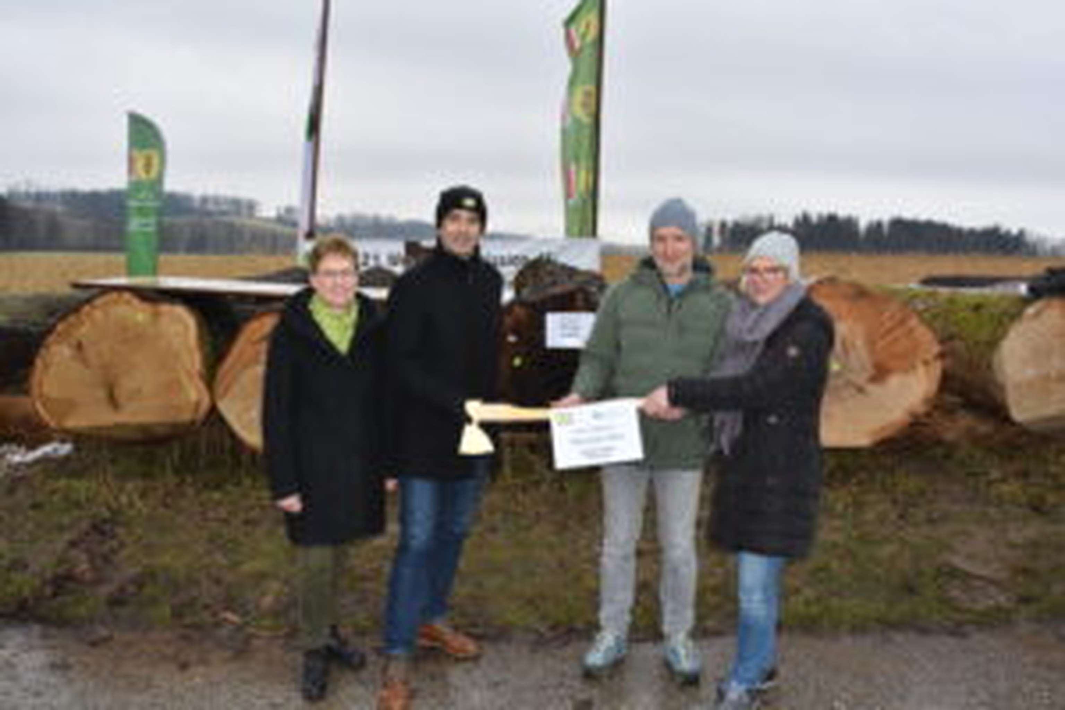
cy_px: 355
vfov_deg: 47.9
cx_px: 532
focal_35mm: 27
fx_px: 799
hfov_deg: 67.4
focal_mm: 18
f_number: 10
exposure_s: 1/250
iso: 800
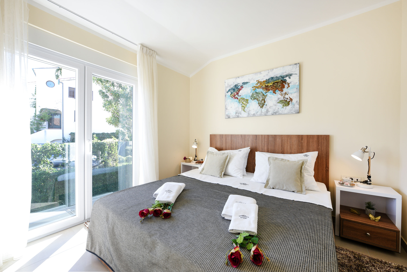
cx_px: 204
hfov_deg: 104.2
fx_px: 158
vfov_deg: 81.3
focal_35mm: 14
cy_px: 136
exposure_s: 1/25
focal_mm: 14
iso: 160
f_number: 7.1
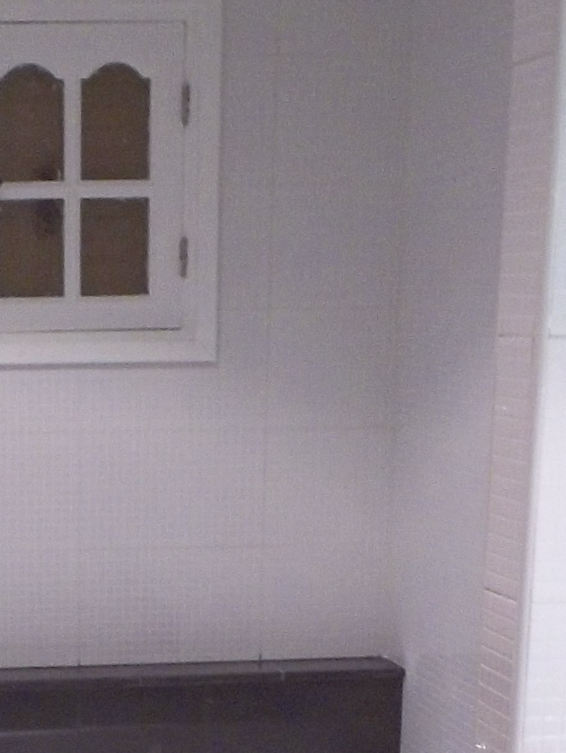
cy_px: 799
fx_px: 1894
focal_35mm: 87
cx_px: -45
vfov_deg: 21.5
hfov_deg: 16.5
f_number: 3.3
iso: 227
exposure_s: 1/8
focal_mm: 4.1
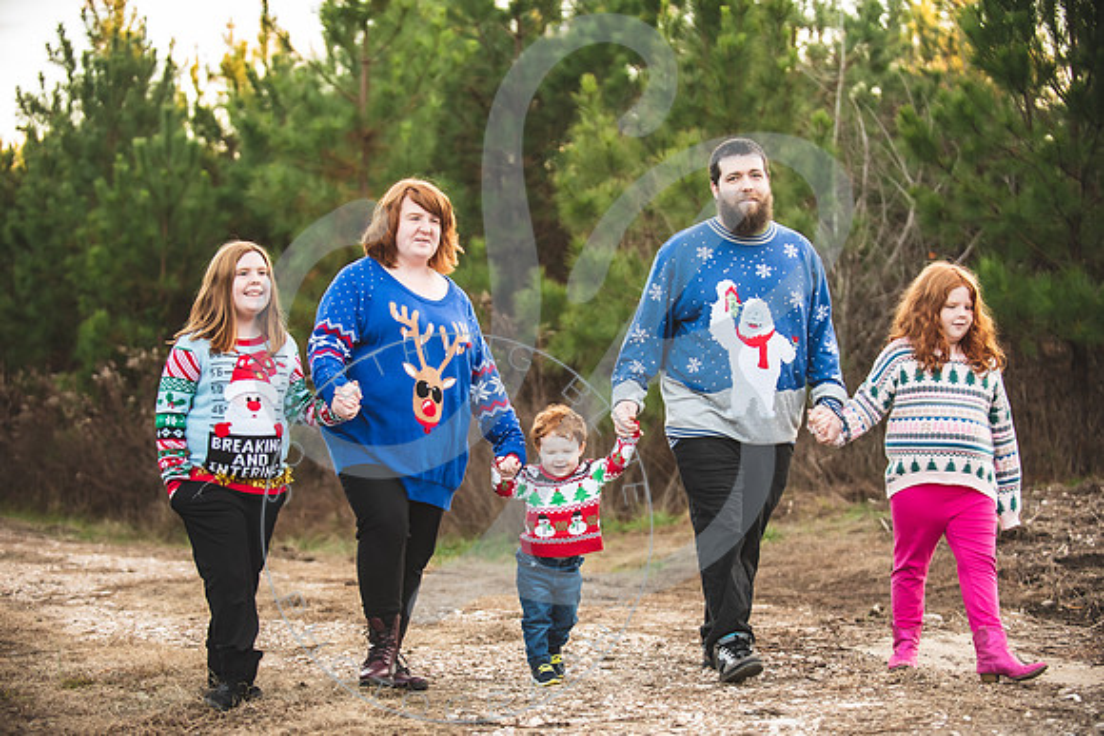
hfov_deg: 28.8
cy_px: 368
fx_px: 2147
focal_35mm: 70
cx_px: 552
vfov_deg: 19.5
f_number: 2.8
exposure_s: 1/320
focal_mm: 70
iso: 800
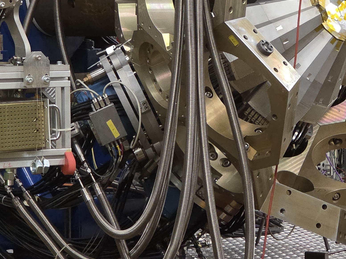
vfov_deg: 8.3
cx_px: 282
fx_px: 1779
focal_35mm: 178
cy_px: -9
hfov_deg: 11.1
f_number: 2.4
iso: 320
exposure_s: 1/33.3
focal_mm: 7
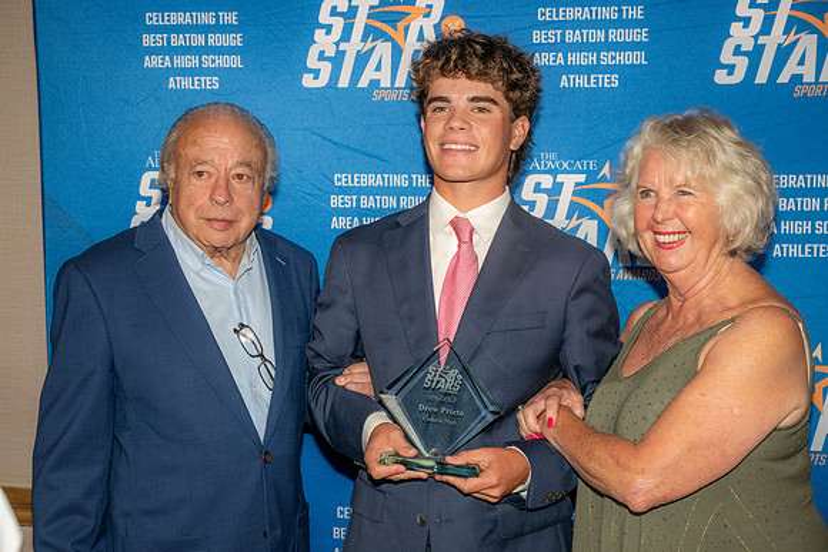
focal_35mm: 55
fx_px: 1265
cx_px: 414
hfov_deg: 36.2
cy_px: 276
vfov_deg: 24.6
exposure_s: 1/100
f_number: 8
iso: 320
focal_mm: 55
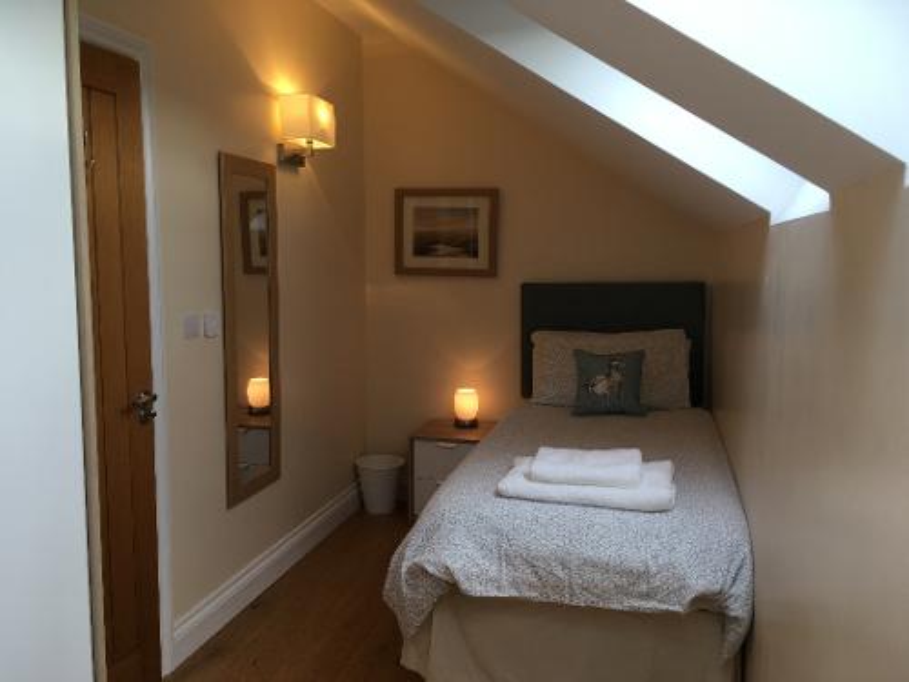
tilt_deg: -6.6
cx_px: 454
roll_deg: -0.2
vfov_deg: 48.2
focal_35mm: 29
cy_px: 341
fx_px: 762
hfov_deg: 61.7
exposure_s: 1/50
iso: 25
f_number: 2.2
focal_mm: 4.15
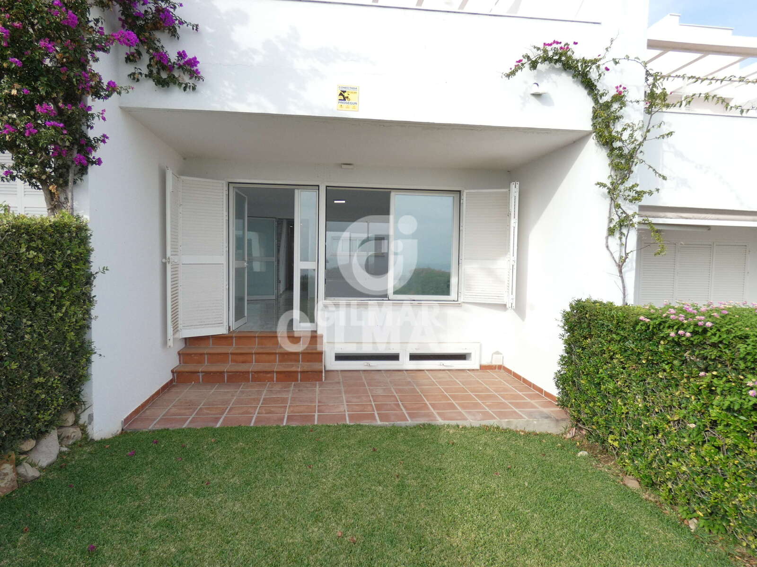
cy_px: 284
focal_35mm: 21
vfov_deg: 63.4
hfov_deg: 79.0
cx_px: 378
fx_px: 459
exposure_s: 1/500
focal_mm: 3.6
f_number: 2.8
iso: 80
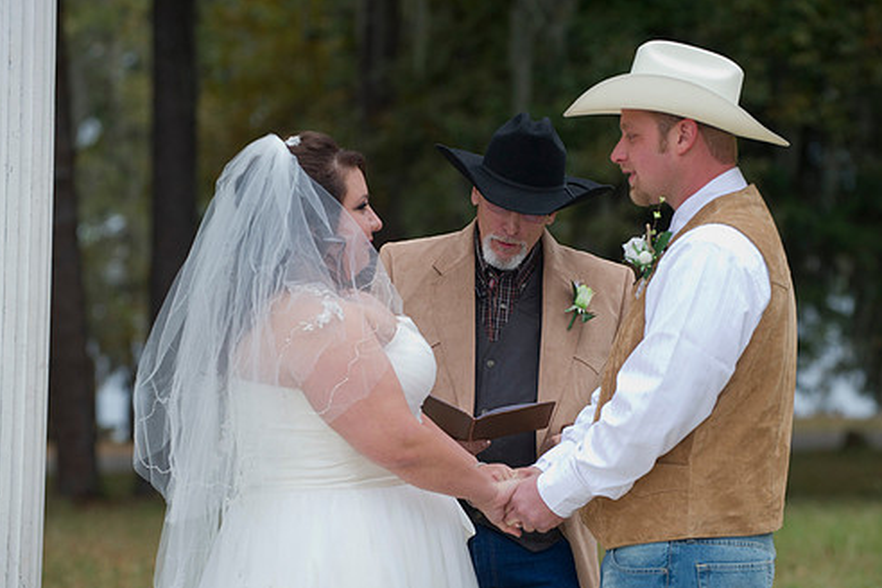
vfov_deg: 8.3
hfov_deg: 12.5
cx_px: 466
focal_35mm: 165
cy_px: 344
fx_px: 4042
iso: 800
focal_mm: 140
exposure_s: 1/80
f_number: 3.5
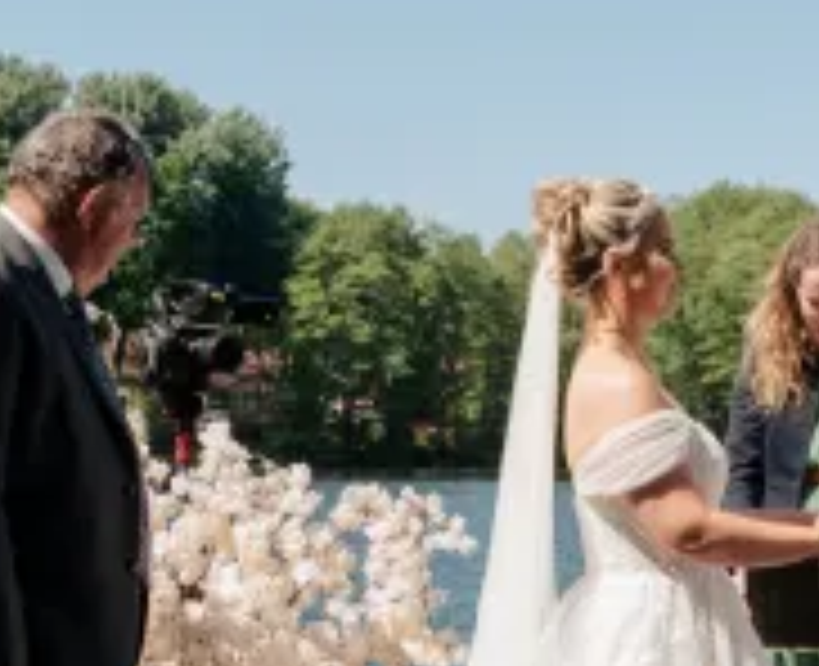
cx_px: 731
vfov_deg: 15.5
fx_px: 2415
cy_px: 643
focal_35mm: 99
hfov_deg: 18.9
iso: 400
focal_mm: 28
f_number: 5
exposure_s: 1/2000
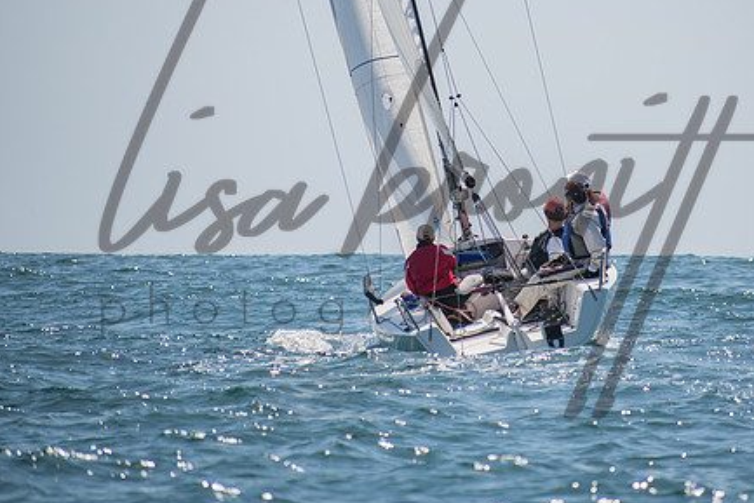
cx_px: 488
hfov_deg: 4.7
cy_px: 178
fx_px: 9260
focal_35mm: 442
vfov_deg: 3.1
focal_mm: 220
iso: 200
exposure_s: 1/1000
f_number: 6.3
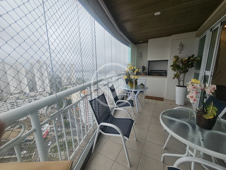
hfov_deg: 106.2
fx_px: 85
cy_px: 85
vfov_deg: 89.9
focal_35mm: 13
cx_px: 113
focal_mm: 2.2
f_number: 2.2
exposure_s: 1/290
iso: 50
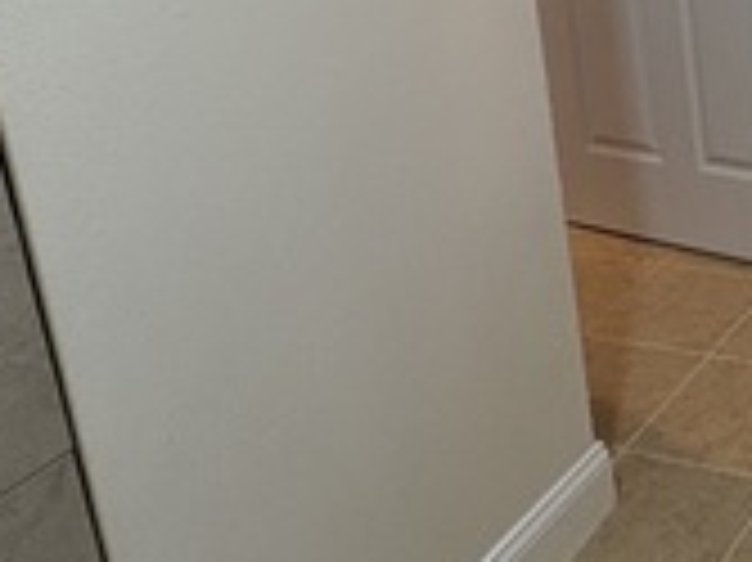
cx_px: 934
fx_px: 1216
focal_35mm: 56
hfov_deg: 29.0
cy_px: -81
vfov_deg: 24.1
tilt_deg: -11.8
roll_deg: +4.3
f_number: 2.2
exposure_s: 1/60
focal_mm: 2.22
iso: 250
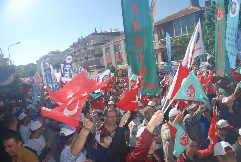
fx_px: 181
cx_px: 120
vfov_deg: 48.1
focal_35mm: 27
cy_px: 81
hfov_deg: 67.3
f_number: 9
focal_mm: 18
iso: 100
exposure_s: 1/200
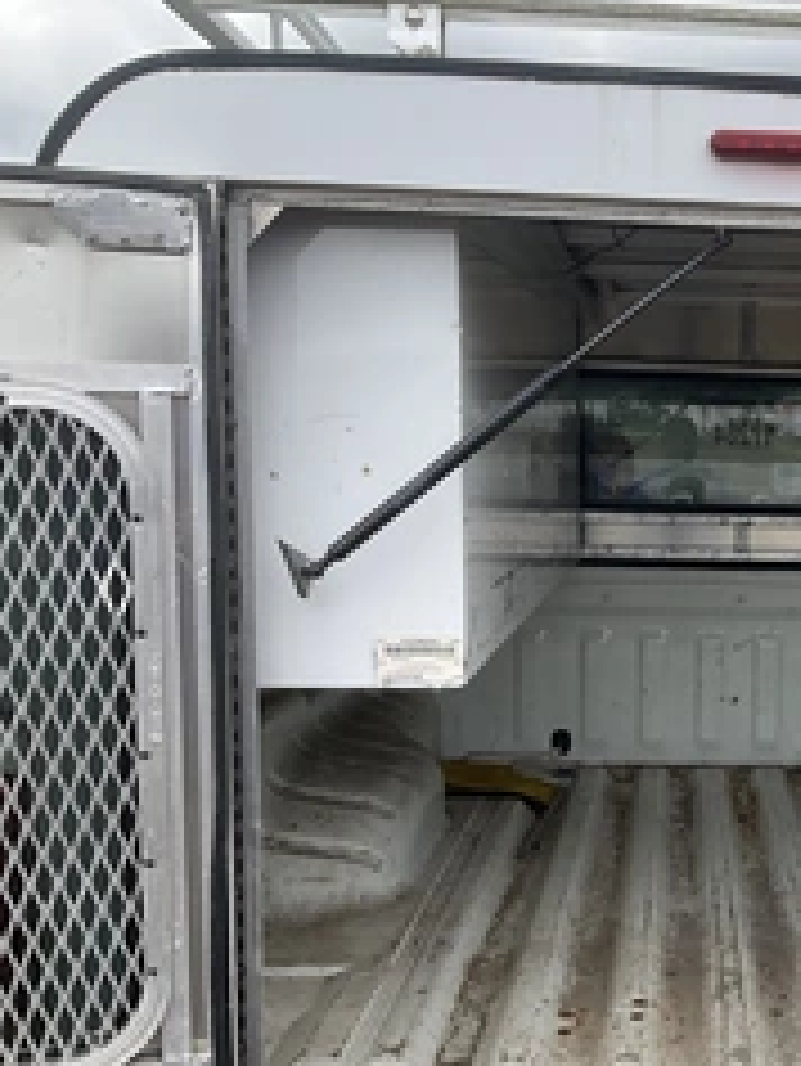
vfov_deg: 38.7
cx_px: 810
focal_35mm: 49
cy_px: 634
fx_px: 1510
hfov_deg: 27.9
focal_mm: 3
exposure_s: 1/700
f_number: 1.8
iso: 25
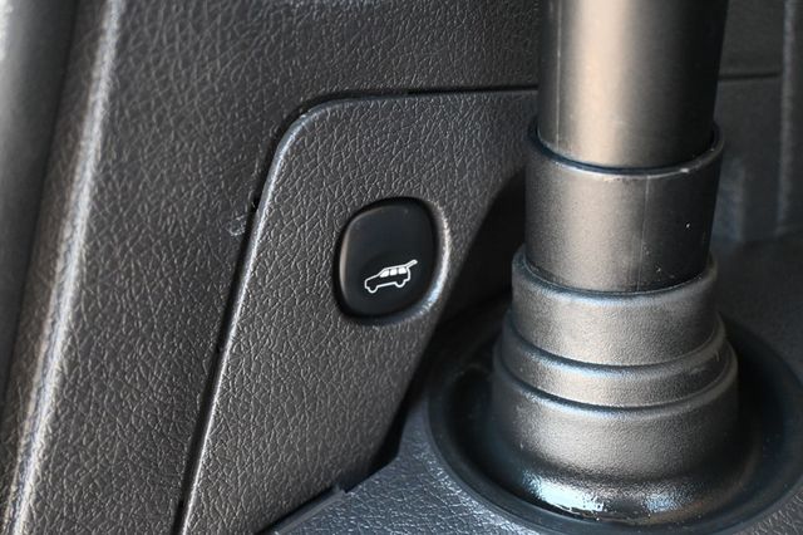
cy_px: 268
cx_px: 402
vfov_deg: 35.5
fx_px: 836
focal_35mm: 38
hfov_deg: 51.3
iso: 3200
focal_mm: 25
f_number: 4.2
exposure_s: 1/125
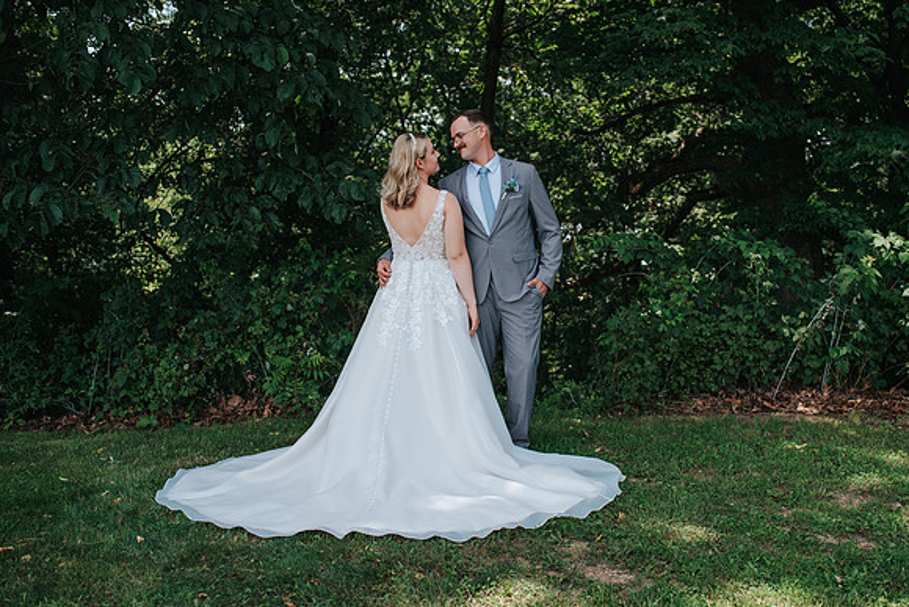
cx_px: 499
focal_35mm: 39
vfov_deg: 34.0
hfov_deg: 49.1
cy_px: 304
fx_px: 993
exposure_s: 1/500
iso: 100
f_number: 2.8
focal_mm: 35
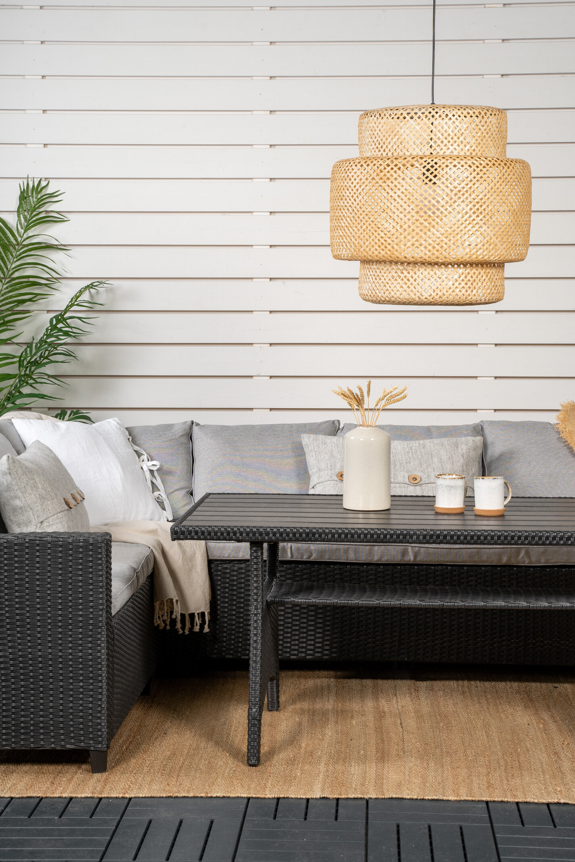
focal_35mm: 70
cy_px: 431
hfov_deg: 19.5
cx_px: 288
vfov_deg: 28.8
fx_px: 1677
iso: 100
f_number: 11
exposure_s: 1/160
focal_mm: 70
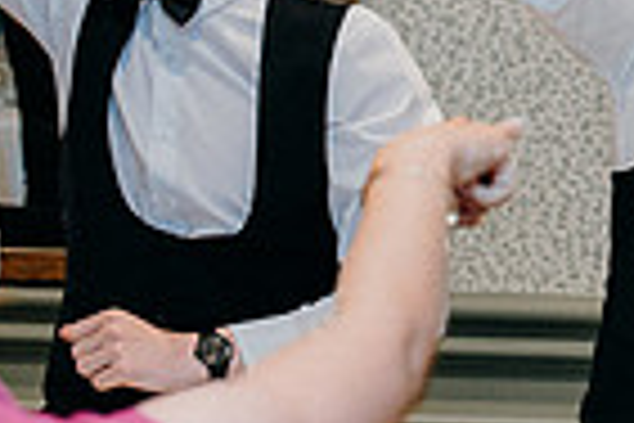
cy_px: 263
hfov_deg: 9.8
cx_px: 935
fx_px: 3610
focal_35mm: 205
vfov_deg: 6.7
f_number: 3.5
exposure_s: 1/100
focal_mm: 50
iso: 2000
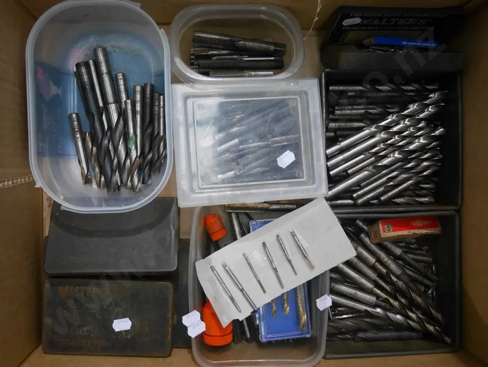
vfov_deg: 44.2
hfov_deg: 56.8
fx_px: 451
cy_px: 184
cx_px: 244
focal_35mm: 32
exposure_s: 1/100
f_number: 4
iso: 3200
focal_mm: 16
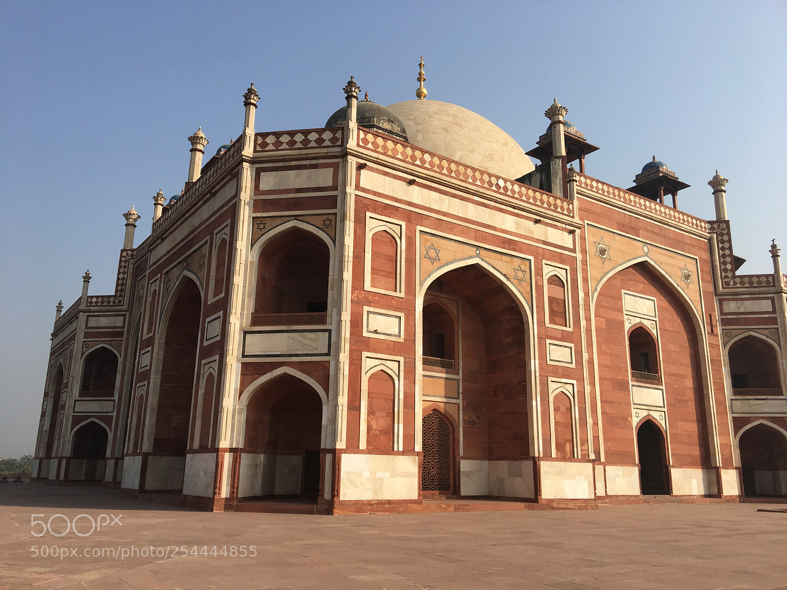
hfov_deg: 61.7
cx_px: 394
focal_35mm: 29
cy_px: 295
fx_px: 659
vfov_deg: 48.2
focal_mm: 4.15
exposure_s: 1/1603
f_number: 2.2
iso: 25
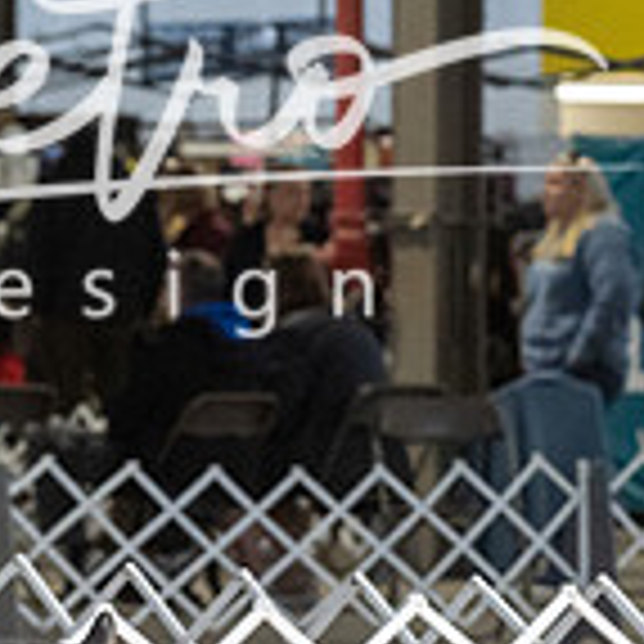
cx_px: -277
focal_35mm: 489
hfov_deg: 3.6
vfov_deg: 3.6
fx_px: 10293
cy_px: 450
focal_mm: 122
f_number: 5
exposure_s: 1/400
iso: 6400
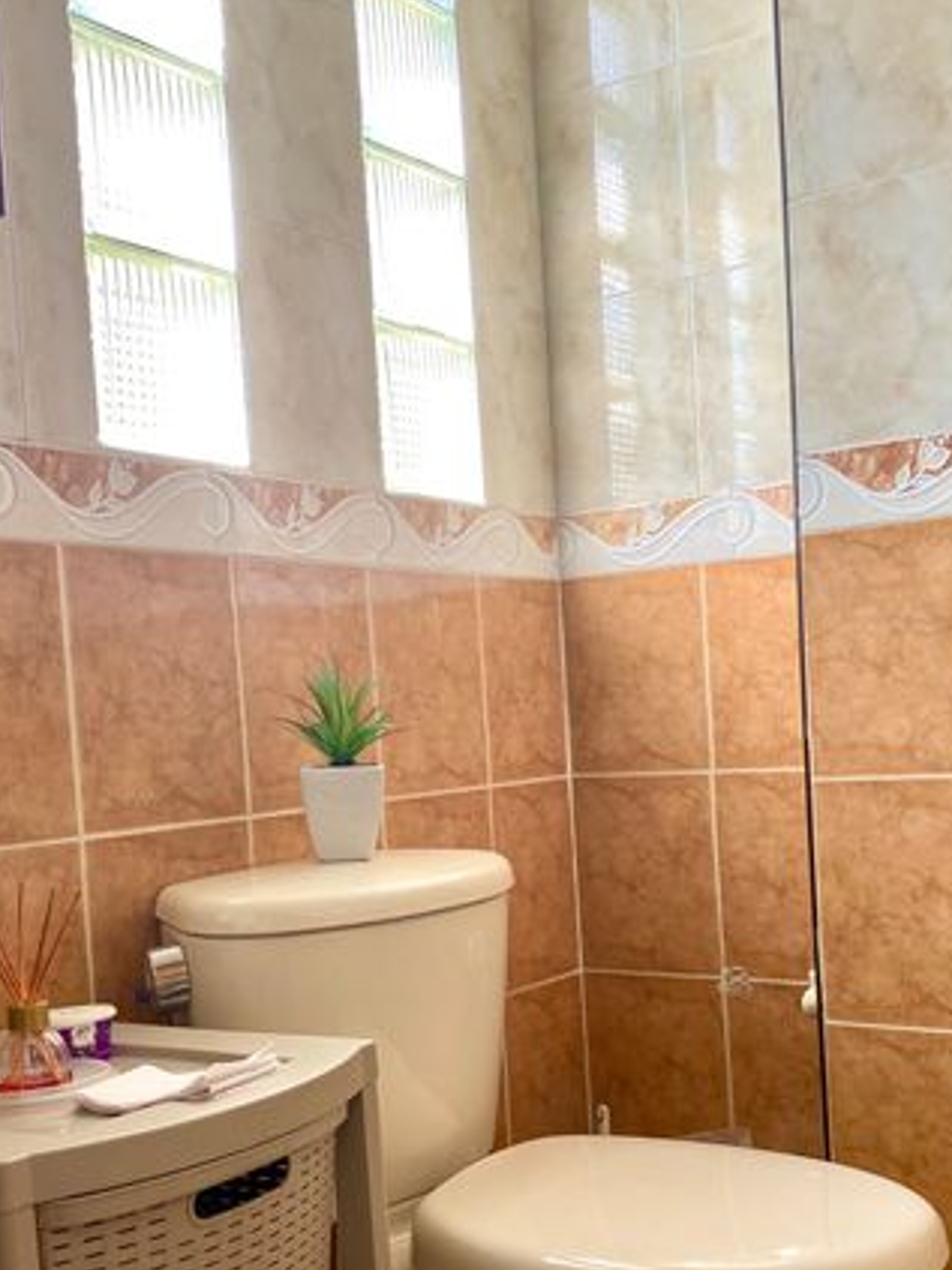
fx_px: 1504
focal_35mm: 41
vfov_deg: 45.5
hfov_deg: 35.1
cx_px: 523
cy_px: 779
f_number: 1.8
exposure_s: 1/122
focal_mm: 4.25
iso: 50
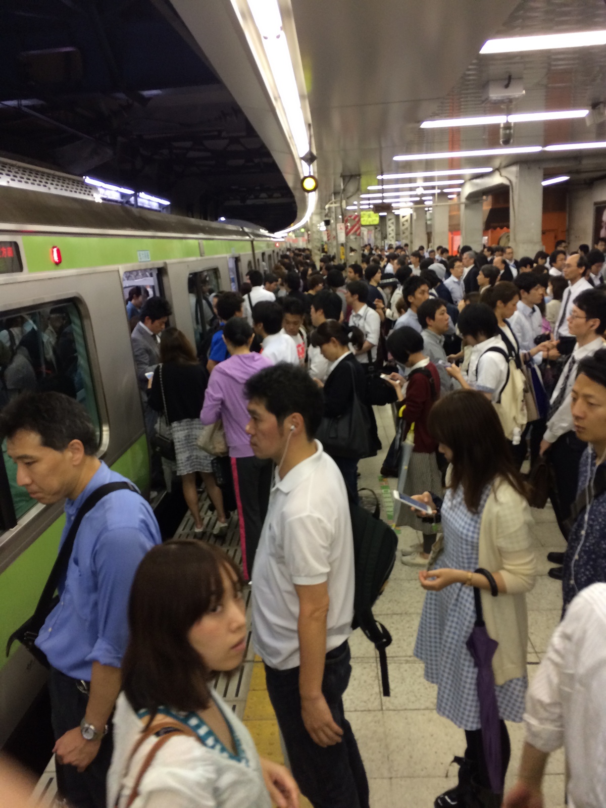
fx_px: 677
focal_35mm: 29
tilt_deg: -13.3
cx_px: 303
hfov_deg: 48.2
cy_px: 404
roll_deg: +5.1
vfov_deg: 61.7
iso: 64
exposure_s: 1/30
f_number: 2.2
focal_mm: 4.15
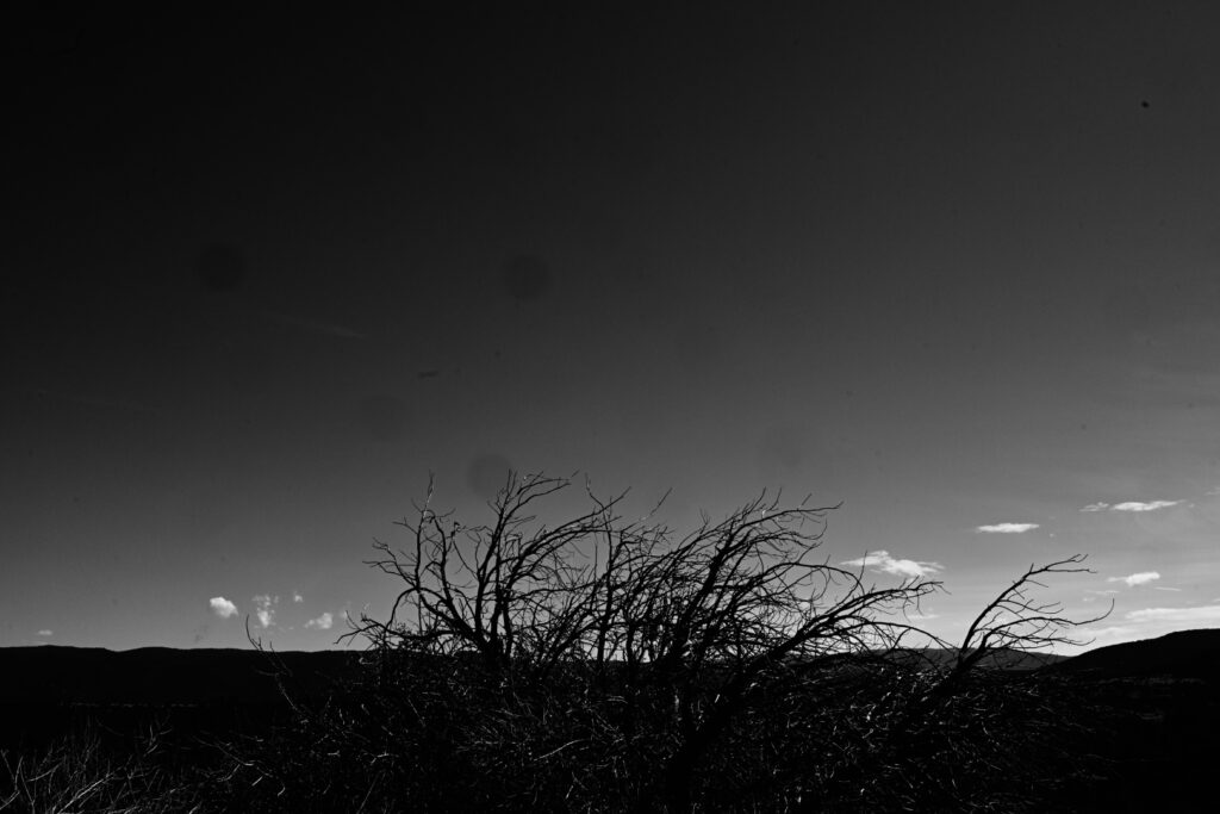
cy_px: 407
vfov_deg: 36.9
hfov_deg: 53.1
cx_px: 610
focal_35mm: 36
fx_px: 1220
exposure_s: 1/1600
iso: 1000
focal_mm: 36
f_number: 16
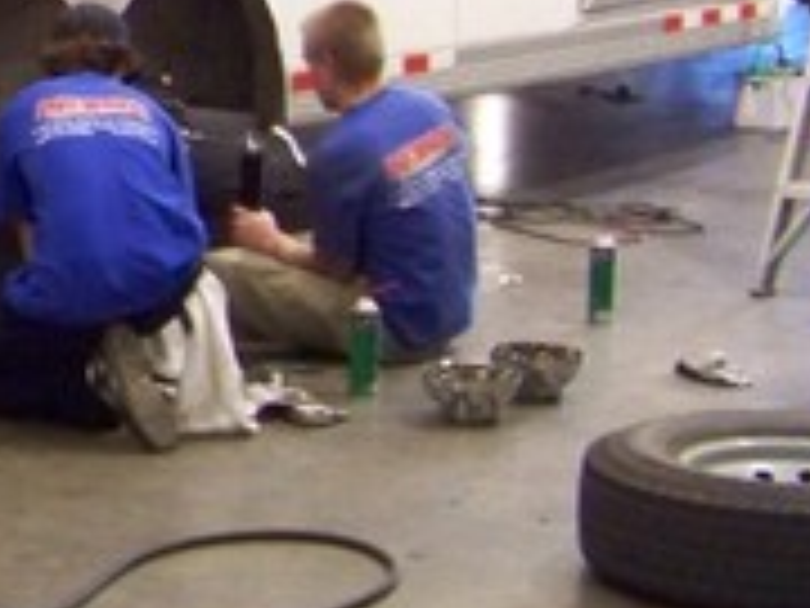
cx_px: -315
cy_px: -70
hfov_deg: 13.5
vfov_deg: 10.5
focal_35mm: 140
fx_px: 3276
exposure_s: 1/30
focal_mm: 5.85
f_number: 2.8
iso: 400
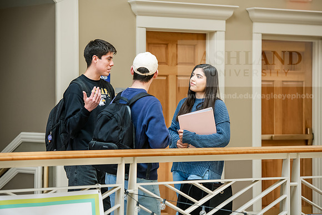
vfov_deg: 10.2
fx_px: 1208
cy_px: 108
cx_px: 161
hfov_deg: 15.2
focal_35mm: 135
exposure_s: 1/200
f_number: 4
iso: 1600
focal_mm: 135
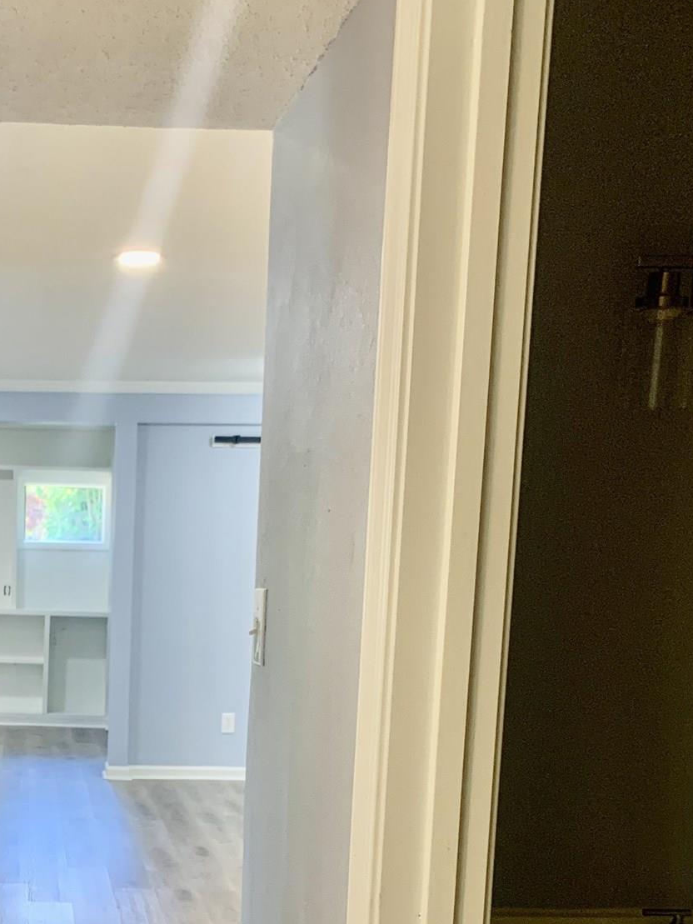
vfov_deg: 33.9
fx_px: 1441
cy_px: 806
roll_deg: -1.7
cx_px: 22
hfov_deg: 25.8
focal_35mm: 54
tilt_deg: -9.0
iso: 125
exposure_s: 1/60
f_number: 1.8
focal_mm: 4.25
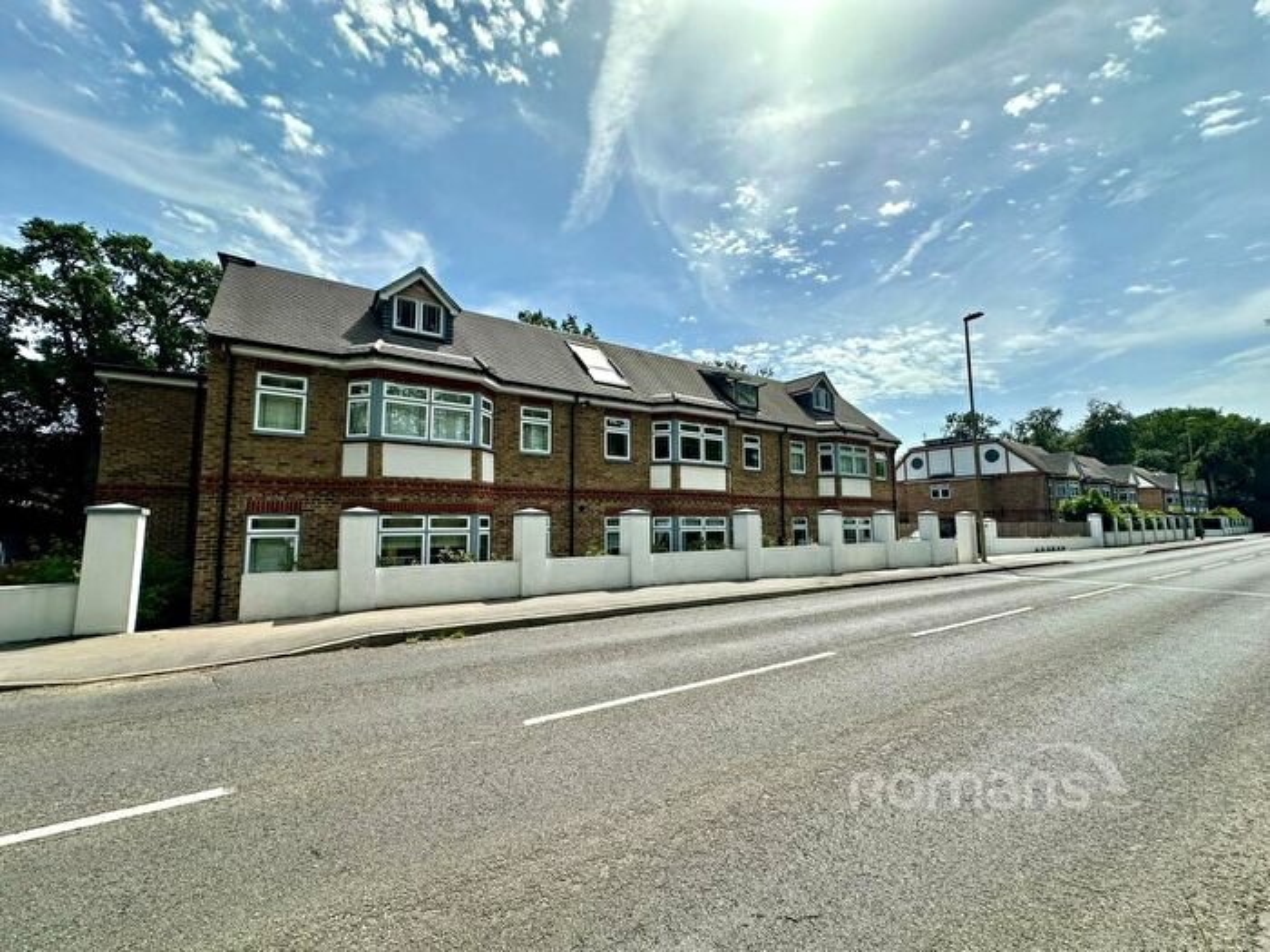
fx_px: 514
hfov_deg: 102.1
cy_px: 476
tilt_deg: +6.3
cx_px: 635
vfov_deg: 85.7
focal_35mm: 14
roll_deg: +1.1
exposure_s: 1/2132
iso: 50
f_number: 2.2
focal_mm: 2.22
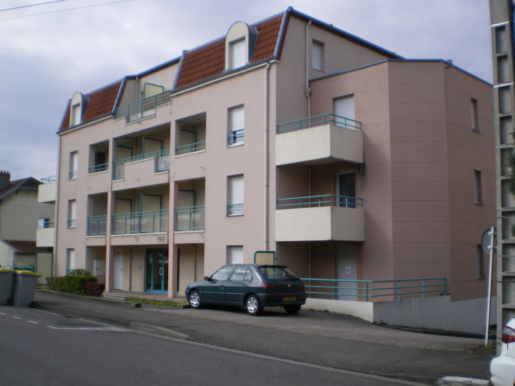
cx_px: 258
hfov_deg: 49.0
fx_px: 565
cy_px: 193
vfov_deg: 37.7
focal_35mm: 38
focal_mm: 6.3
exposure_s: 1/320
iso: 64
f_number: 4.6
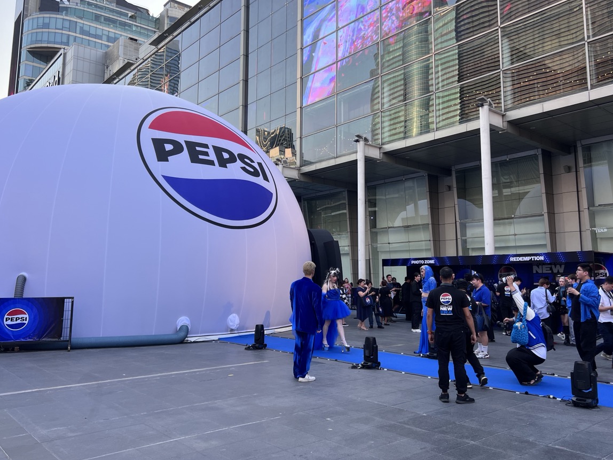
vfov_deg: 48.2
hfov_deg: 61.6
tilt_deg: +7.9
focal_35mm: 29
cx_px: 320
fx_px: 514
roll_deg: -0.2
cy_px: 214
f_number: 1.5
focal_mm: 5.7
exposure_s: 1/416
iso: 50
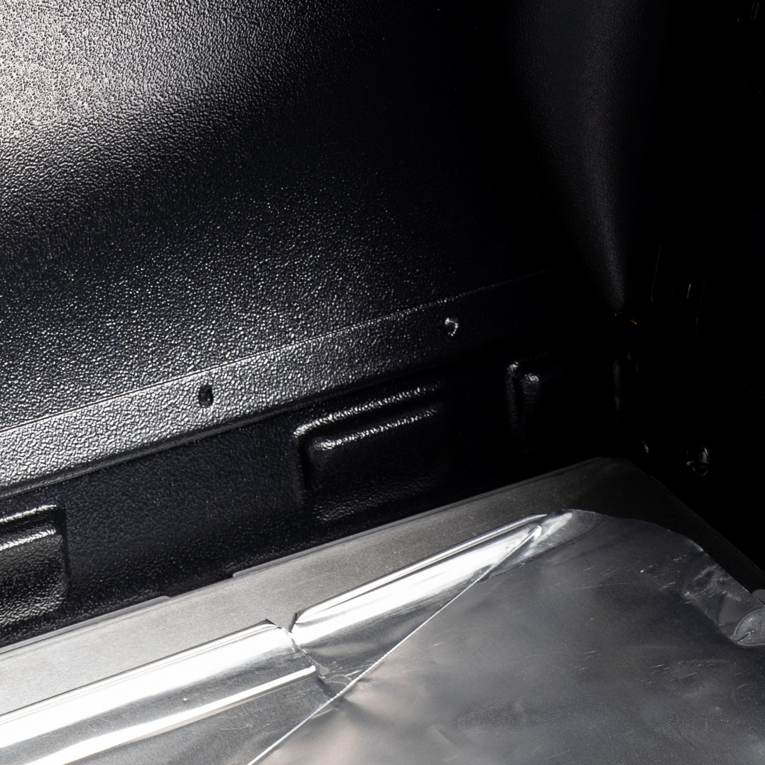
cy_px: 1407
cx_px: -24
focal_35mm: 142
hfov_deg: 12.1
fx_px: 3550
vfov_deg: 11.4
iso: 50
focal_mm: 28
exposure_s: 1/160
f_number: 7.1
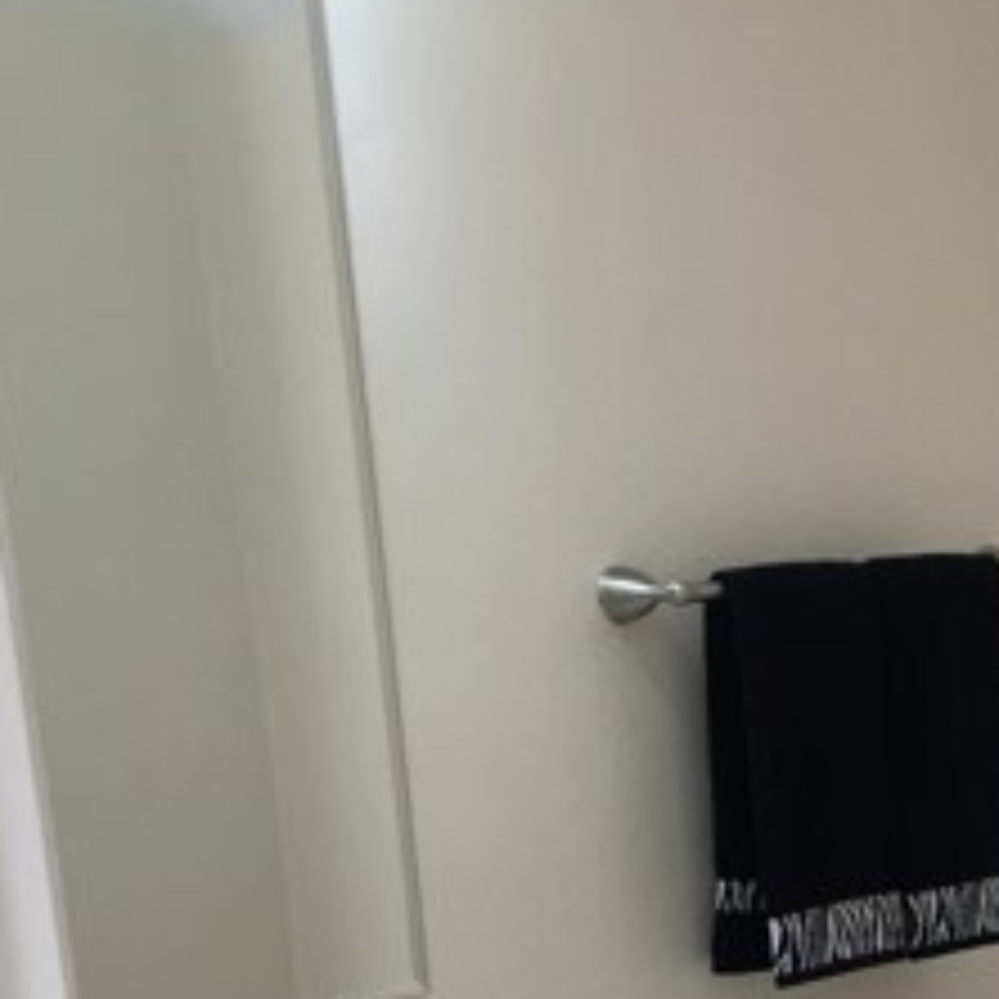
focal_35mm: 74
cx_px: 922
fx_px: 2416
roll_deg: +3.3
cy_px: 1233
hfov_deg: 22.7
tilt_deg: -15.3
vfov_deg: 21.5
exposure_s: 1/40
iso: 25
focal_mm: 4.15
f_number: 2.2
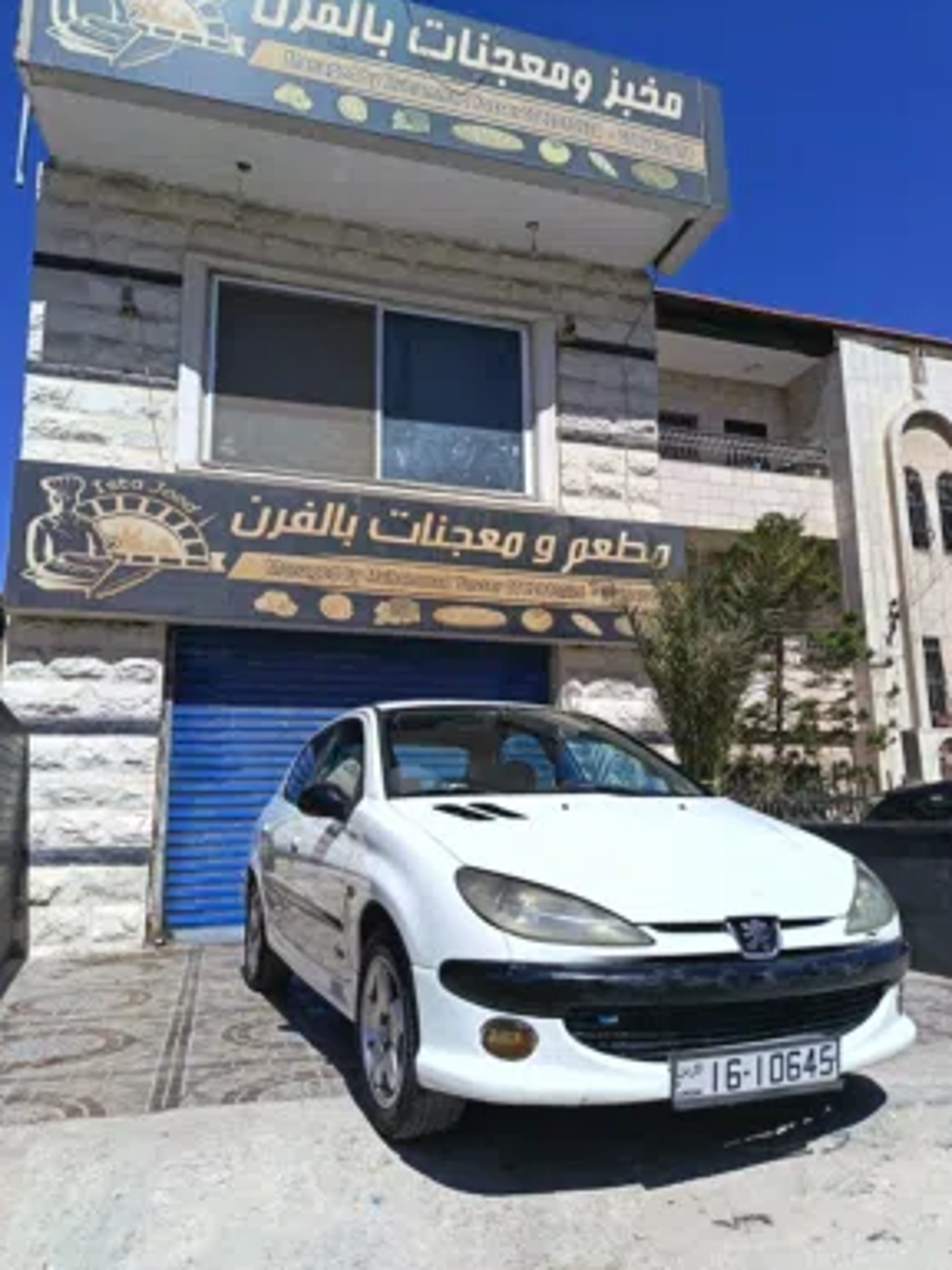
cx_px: 479
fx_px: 917
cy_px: 645
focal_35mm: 25
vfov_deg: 69.4
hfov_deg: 54.9
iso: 100
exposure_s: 1/1325
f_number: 1.75
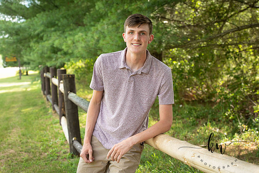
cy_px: 86
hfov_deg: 28.8
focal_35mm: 70
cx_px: 130
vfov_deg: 19.5
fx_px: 504
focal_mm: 70
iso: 500
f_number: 5.6
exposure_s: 1/200
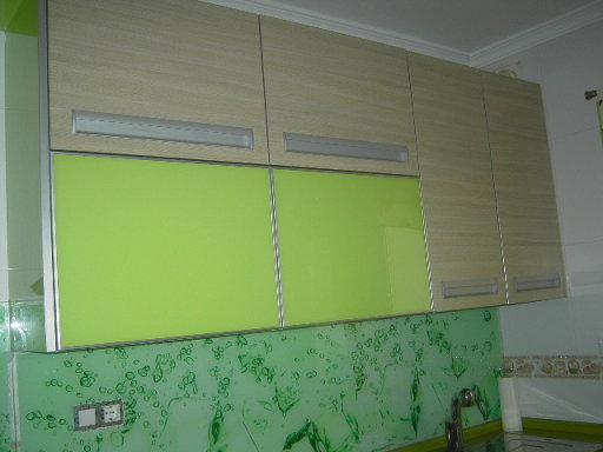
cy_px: 226
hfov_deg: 52.6
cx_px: 302
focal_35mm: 35
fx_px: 610
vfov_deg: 40.7
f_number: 2.8
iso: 100
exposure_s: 1/50
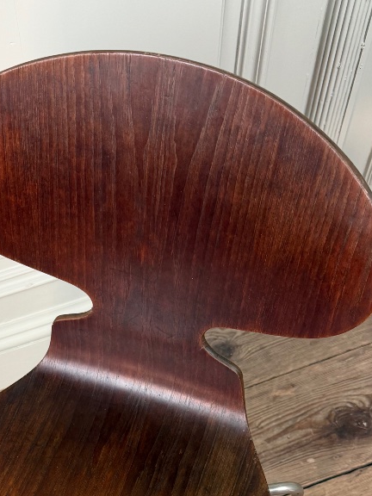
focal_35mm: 50
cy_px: 503
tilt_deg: -64.9
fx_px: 716
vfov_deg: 34.5
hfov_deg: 28.8
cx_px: 104
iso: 200
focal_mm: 6.76
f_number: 1.78
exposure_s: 1/50
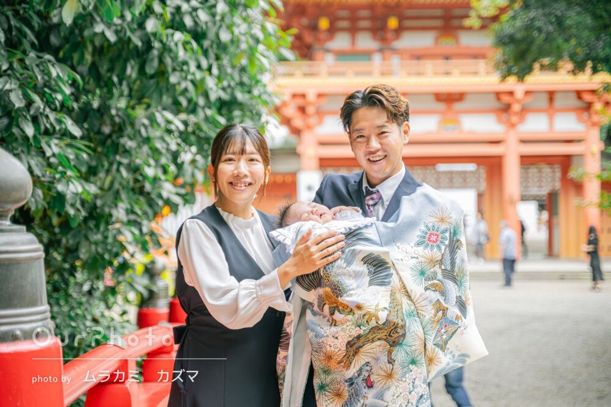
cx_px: 282
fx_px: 1234
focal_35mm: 73
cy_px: 192
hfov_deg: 27.8
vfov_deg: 18.8
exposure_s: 1/400
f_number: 2.8
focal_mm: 66
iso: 200
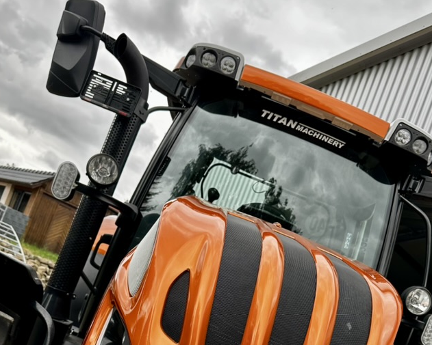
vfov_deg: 36.8
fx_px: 486
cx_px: 223
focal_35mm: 38
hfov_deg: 47.9
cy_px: 309
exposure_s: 1/714
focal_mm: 6.86
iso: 80
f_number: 1.78
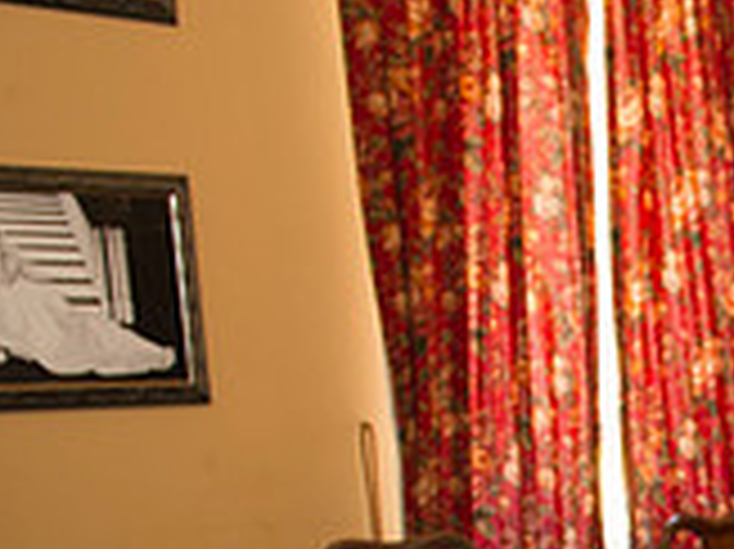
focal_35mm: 82
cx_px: 1184
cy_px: 810
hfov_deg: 19.7
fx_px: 1737
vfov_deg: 16.5
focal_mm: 24
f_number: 4
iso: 800
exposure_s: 1/60
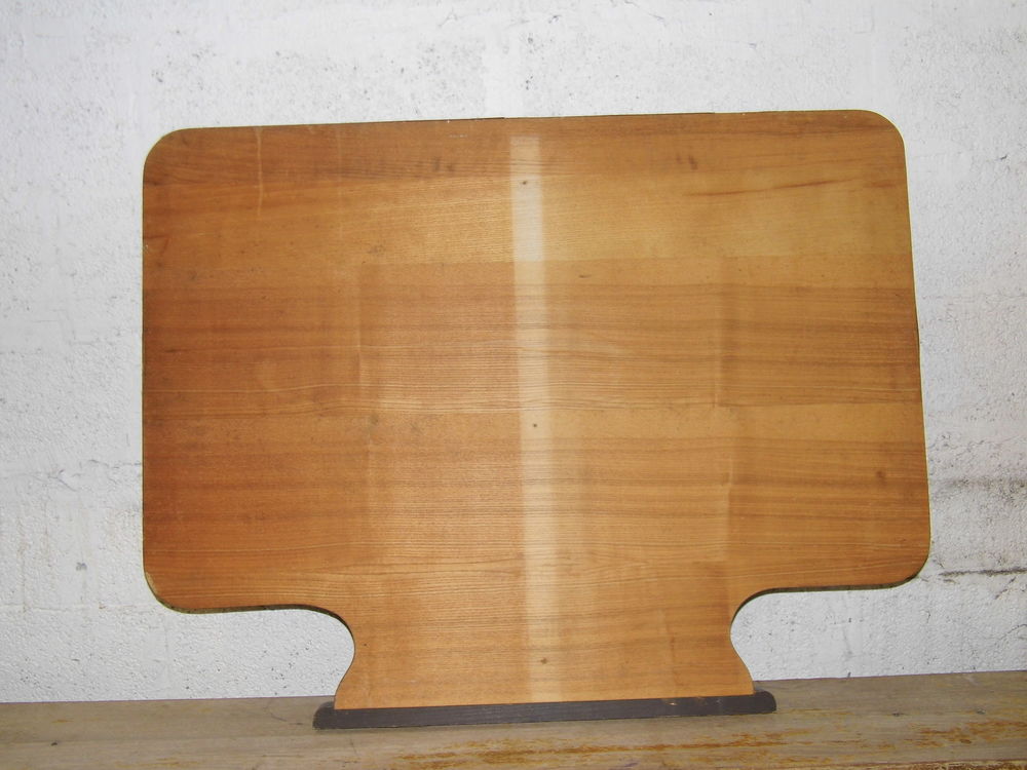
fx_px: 1009
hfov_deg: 54.0
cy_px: 385
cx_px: 514
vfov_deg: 41.8
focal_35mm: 34
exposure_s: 1/60
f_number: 3.3
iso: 100
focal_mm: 6.1
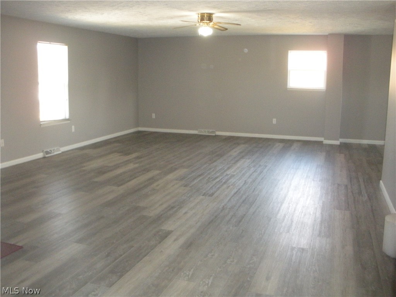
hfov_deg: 51.4
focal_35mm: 36
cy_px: 148
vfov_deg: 39.7
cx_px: 198
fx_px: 412
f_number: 3.5
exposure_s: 1/30
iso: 541
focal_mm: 6.3
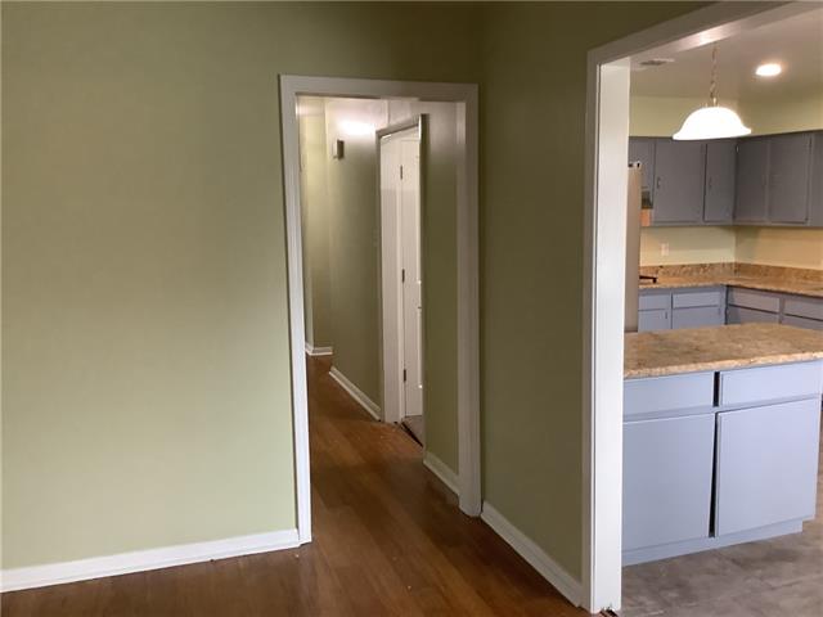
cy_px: 308
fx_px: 737
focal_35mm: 31
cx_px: 412
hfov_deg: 58.4
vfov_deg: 45.4
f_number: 2.4
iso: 250
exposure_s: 1/60
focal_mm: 3.3
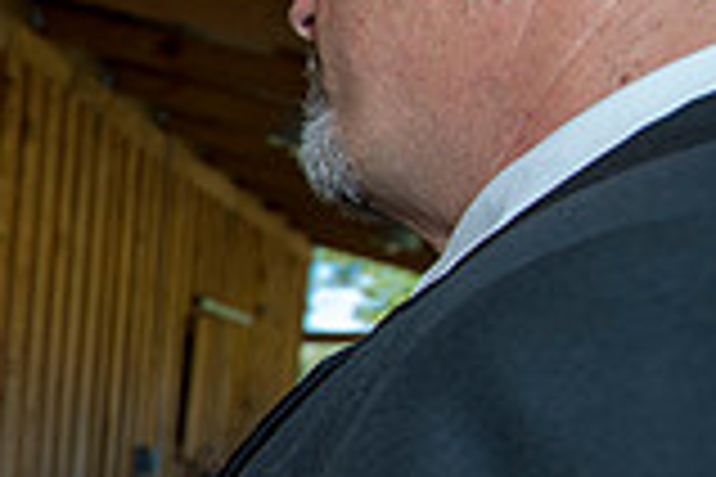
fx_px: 1452
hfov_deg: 20.7
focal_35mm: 73
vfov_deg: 17.7
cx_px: -518
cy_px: 585
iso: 160
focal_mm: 20
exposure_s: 1/160
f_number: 4.5
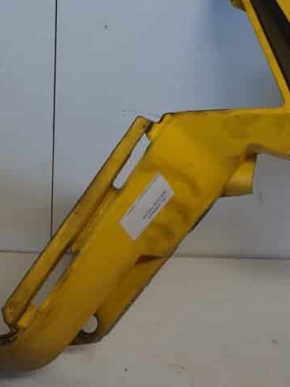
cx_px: 31
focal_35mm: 56
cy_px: 147
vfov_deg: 34.2
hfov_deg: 25.3
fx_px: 626
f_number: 5
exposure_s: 1/60
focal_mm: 18
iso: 640
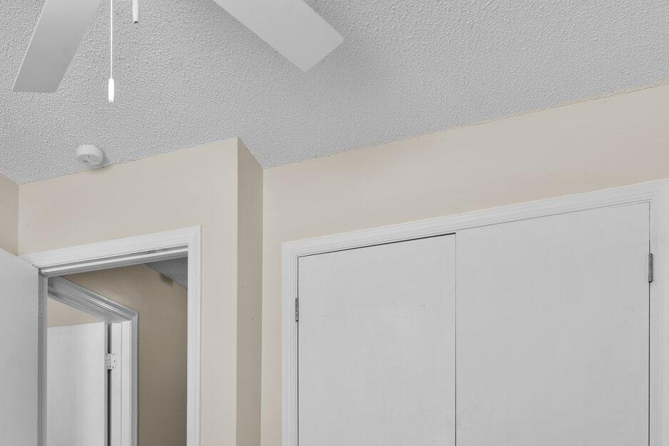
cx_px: 188
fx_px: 650
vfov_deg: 33.8
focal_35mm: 35
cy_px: 466
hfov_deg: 52.6
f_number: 8
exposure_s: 1/2
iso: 400
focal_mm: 16
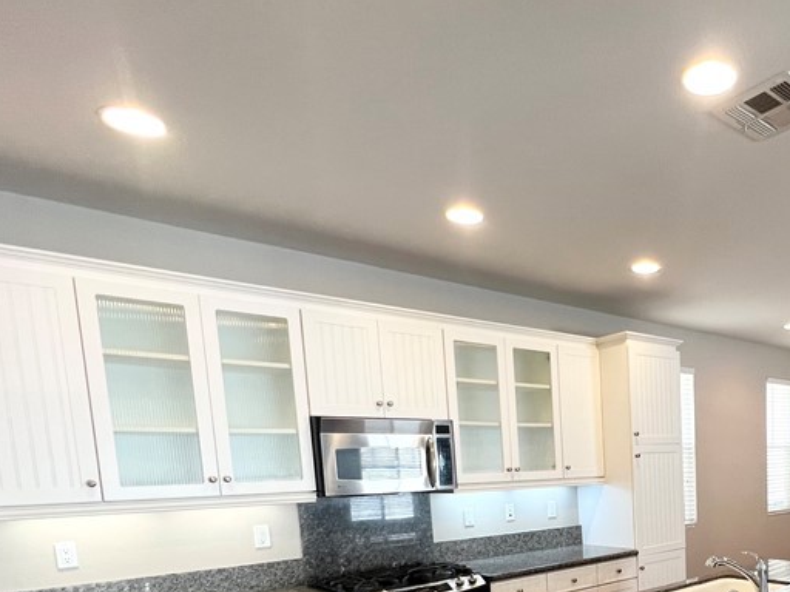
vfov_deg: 47.4
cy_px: 540
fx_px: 593
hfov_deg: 60.5
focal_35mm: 26
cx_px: 657
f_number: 1.8
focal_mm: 1.57
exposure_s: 1/120
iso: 160
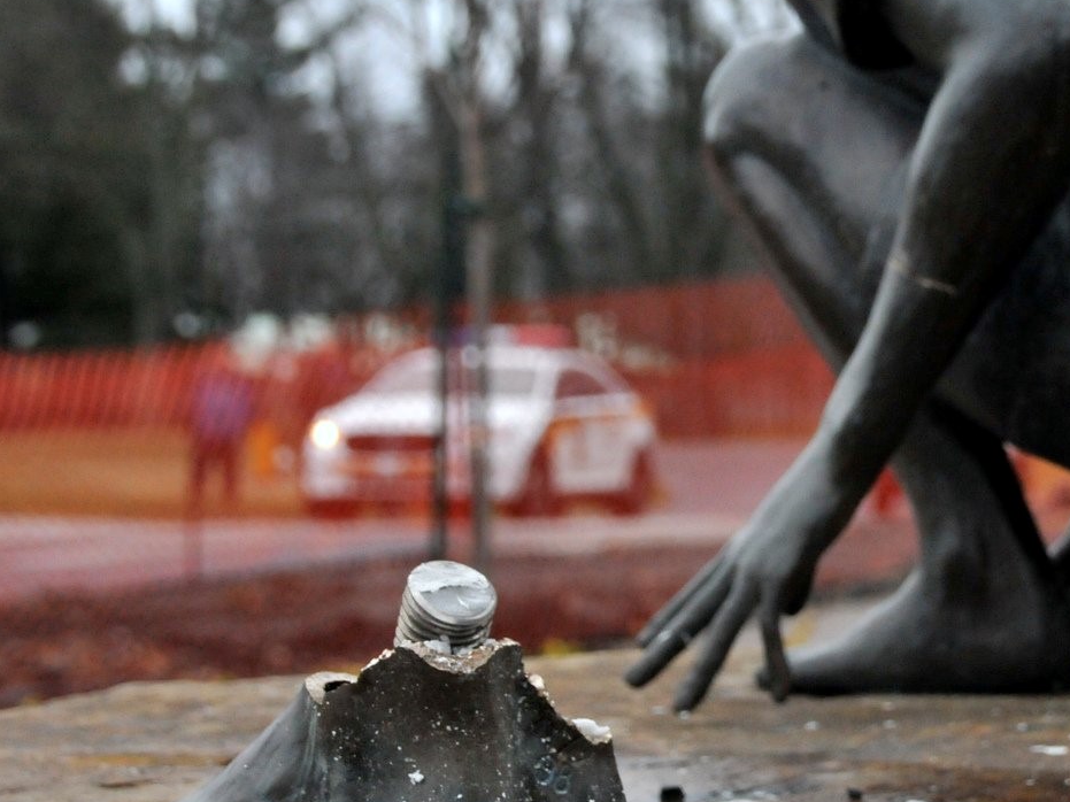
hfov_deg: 15.2
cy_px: 434
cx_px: 752
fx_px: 3987
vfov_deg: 11.5
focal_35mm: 129
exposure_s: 1/250
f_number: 8
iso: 1250
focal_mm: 52
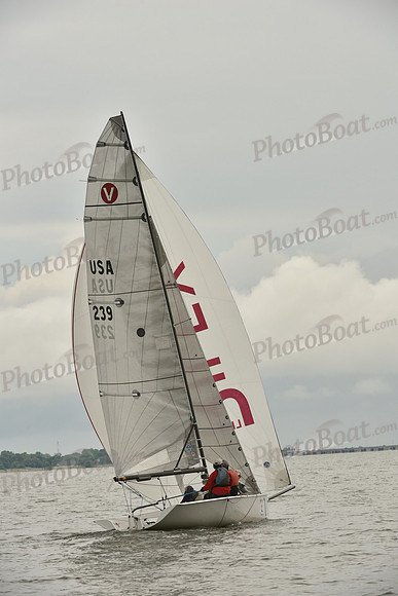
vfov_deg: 10.3
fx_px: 3314
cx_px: 199
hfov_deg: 6.9
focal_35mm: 200
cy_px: 298
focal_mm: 200
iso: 400
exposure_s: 1/1000
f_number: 10
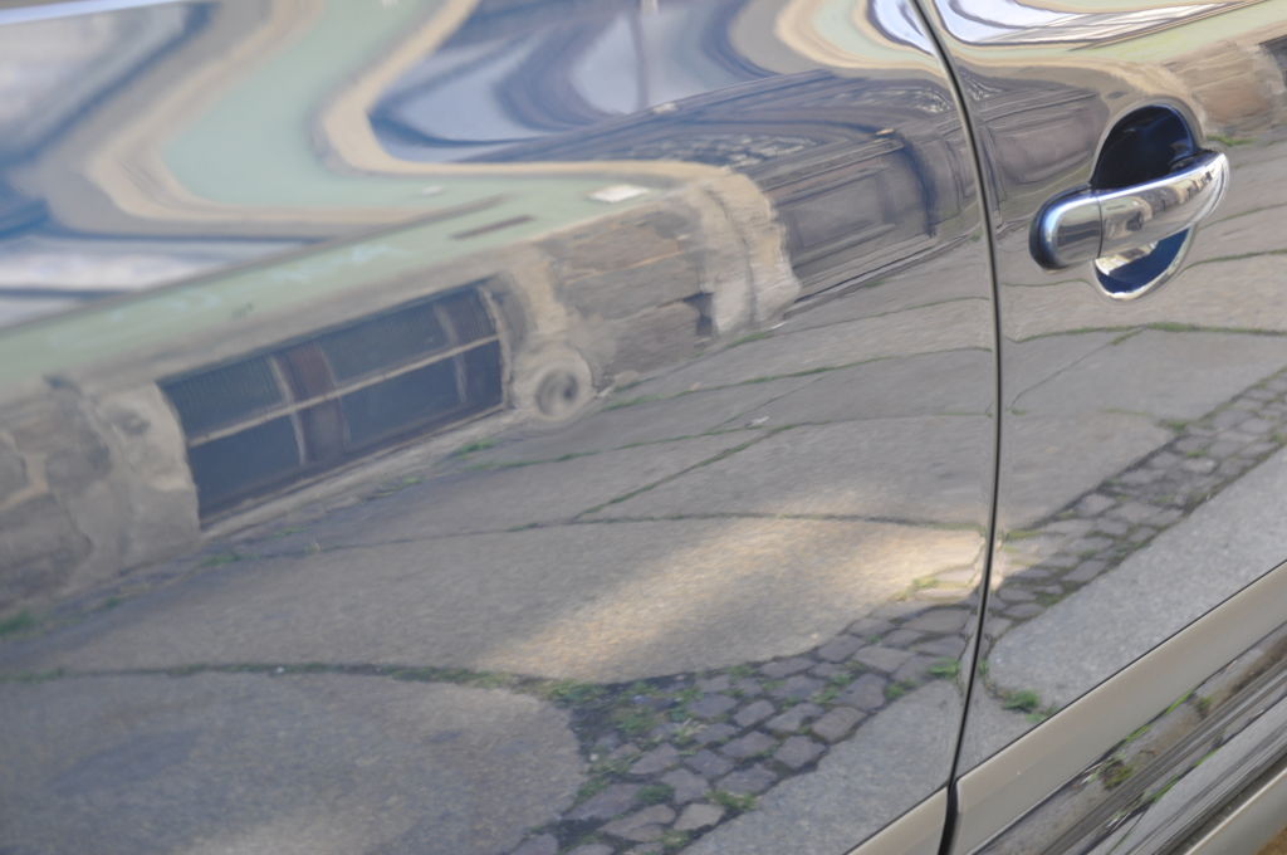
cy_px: 428
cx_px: 644
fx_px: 2410
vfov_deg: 20.1
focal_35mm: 68
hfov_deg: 29.9
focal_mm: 45
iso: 400
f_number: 5.6
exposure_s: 1/30
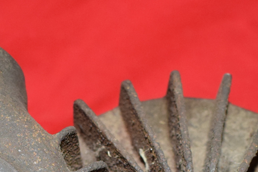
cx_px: 112
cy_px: 267
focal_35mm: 118
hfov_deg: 17.3
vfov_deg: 11.1
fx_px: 846
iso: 1250
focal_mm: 20
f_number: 5
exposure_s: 1/200
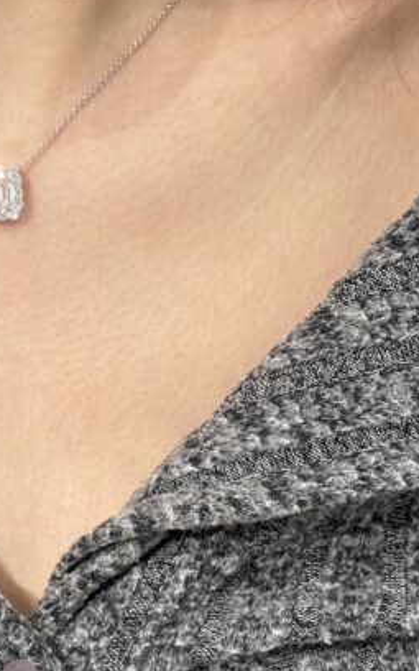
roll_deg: +3.1
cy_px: 281
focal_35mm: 108
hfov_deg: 11.9
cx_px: -56
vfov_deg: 19.3
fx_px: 1973
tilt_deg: -32.0
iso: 50
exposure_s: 1/100
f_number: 1.6
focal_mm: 5.96
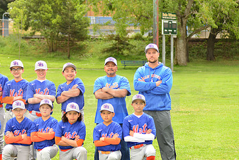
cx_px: 55
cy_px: 94
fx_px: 830
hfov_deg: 16.3
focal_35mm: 125
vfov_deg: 11.0
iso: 125
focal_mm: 80
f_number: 5
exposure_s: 1/250
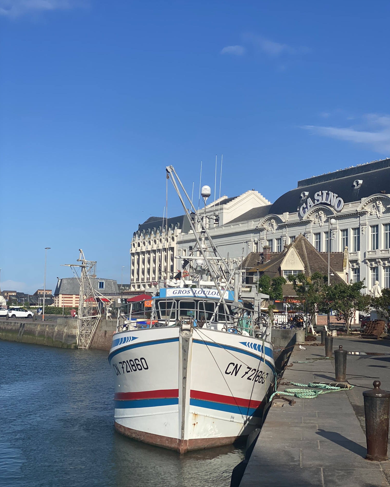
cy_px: 248
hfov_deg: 27.6
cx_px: 197
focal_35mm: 55
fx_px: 794
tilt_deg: +5.9
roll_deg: -1.1
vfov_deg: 34.1
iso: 20
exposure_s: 1/1916
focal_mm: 6
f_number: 2
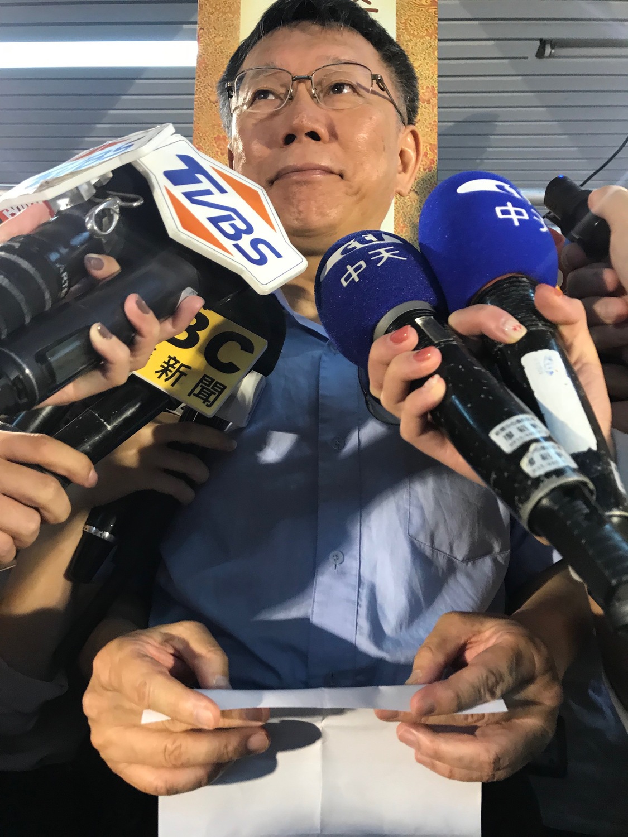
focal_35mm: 28
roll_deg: +0.0
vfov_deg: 63.4
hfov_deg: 49.7
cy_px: 418
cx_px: 314
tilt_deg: +18.7
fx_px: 677
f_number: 1.8
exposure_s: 1/30
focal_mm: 3.99
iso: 32
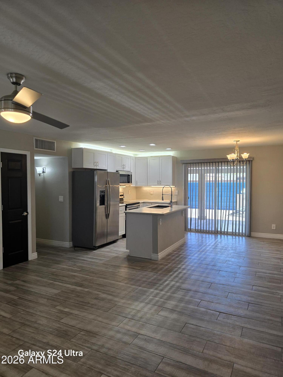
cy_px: 188
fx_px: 251
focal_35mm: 23
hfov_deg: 58.9
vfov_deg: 73.9
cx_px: 142
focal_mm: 6.3
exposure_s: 1/120
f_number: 1.7
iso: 80
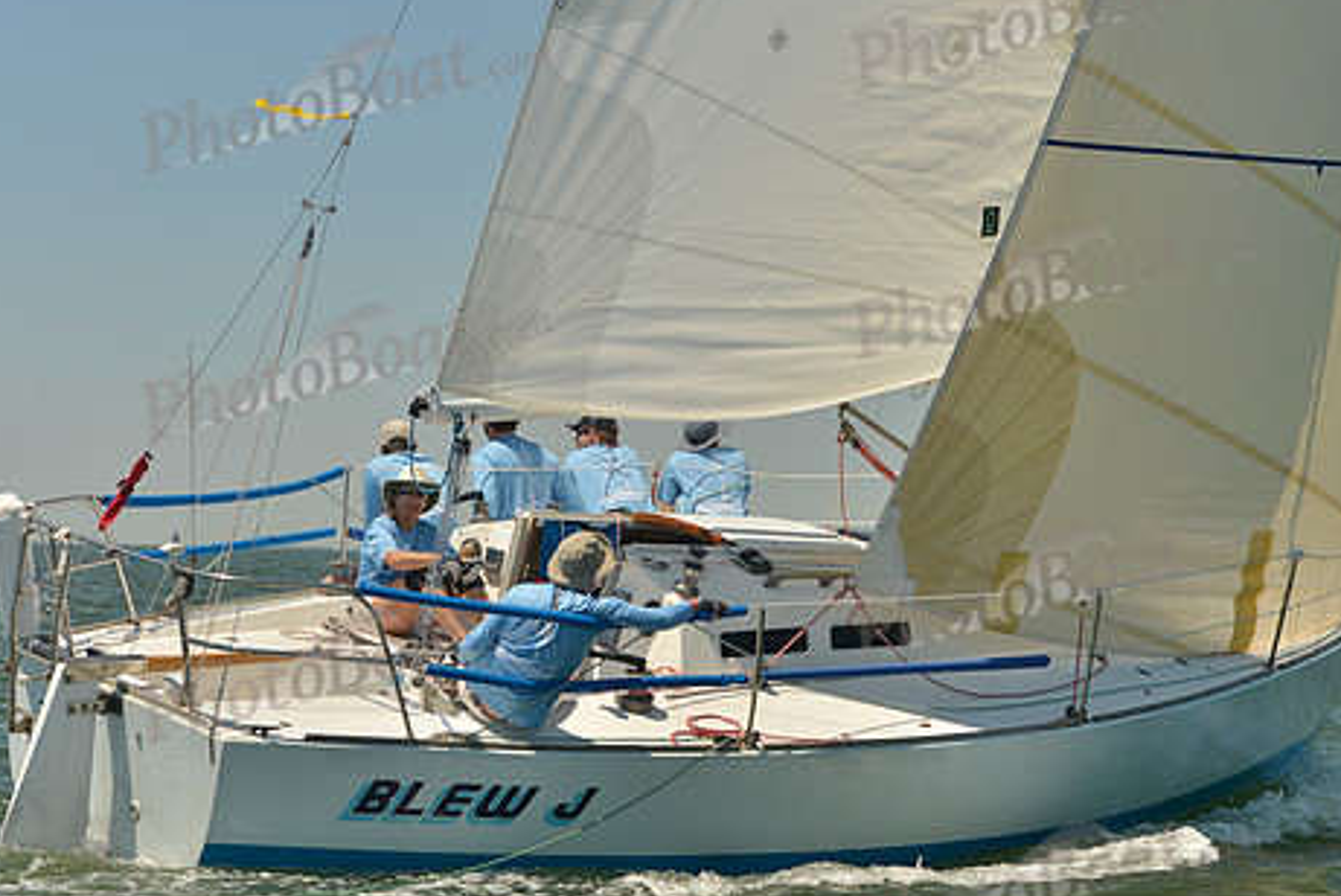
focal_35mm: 88
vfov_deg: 15.6
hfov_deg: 23.1
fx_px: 3280
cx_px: 704
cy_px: 476
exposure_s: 1/640
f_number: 6.3
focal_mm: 70
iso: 200
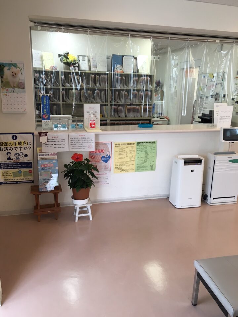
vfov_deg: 61.7
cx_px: 119
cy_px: 158
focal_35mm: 29
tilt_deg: -14.1
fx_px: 266
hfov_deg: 48.2
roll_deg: -2.2
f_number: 2.2
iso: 25
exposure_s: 1/40
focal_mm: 4.15
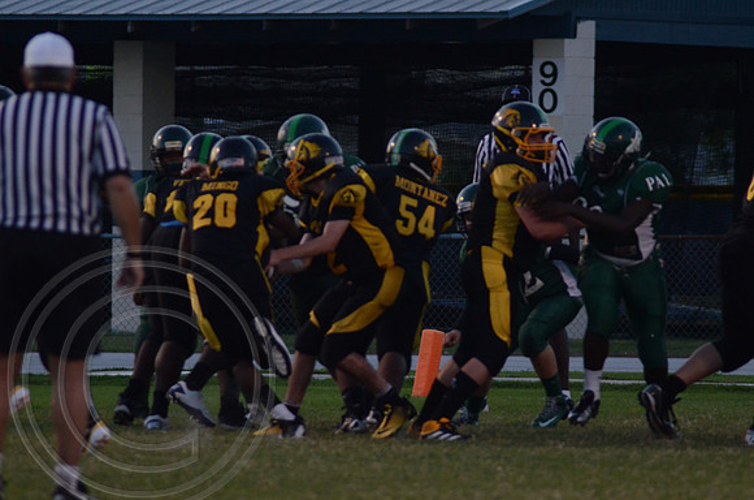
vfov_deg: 3.0
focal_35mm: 450
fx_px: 9404
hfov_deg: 4.6
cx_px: 377
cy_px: 250
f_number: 5.6
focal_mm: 300
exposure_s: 1/400
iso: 2000
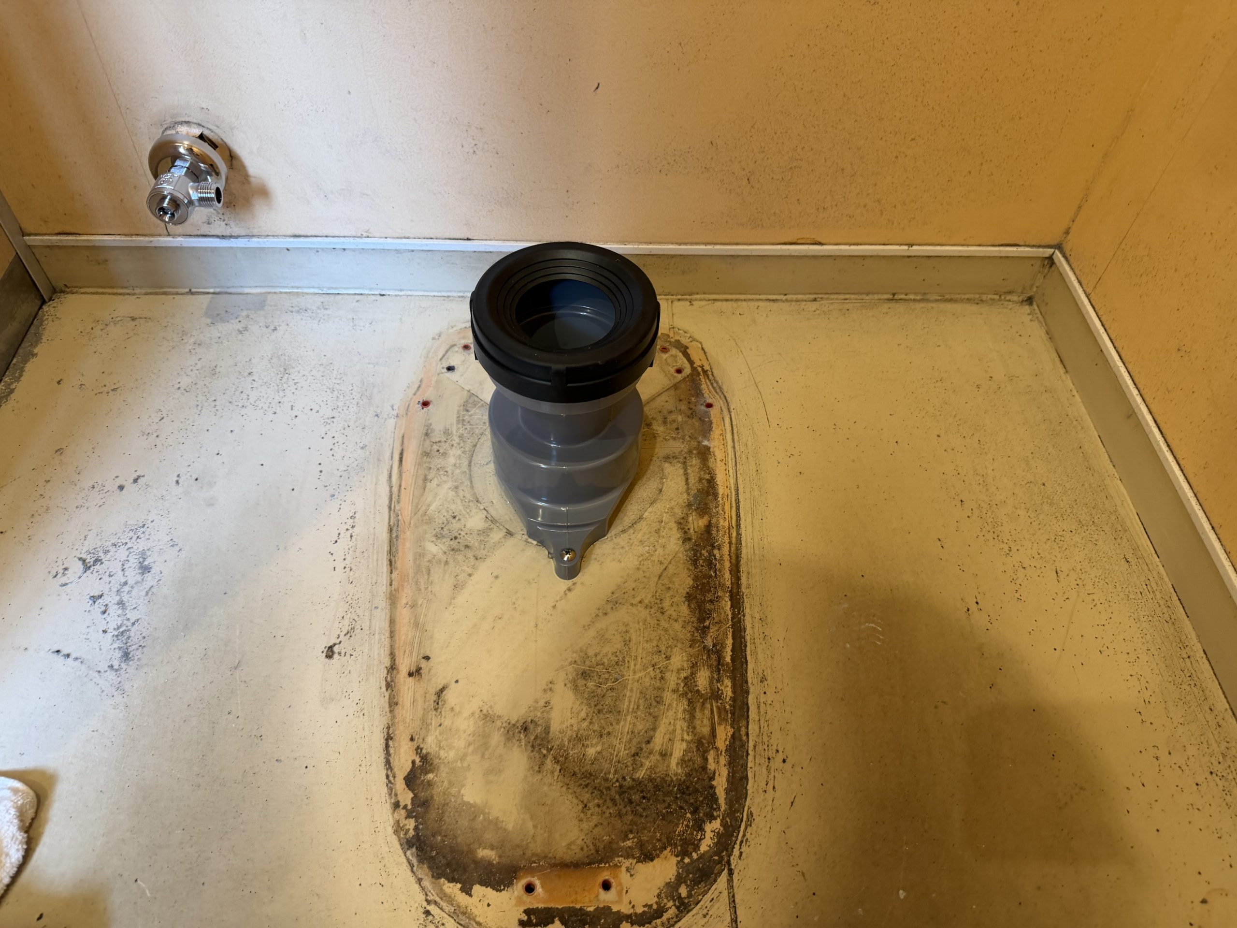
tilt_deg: -50.6
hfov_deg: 71.6
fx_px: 858
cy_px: 464
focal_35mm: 24
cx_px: 618
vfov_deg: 56.8
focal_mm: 6.76
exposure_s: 1/95
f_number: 1.78
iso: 200
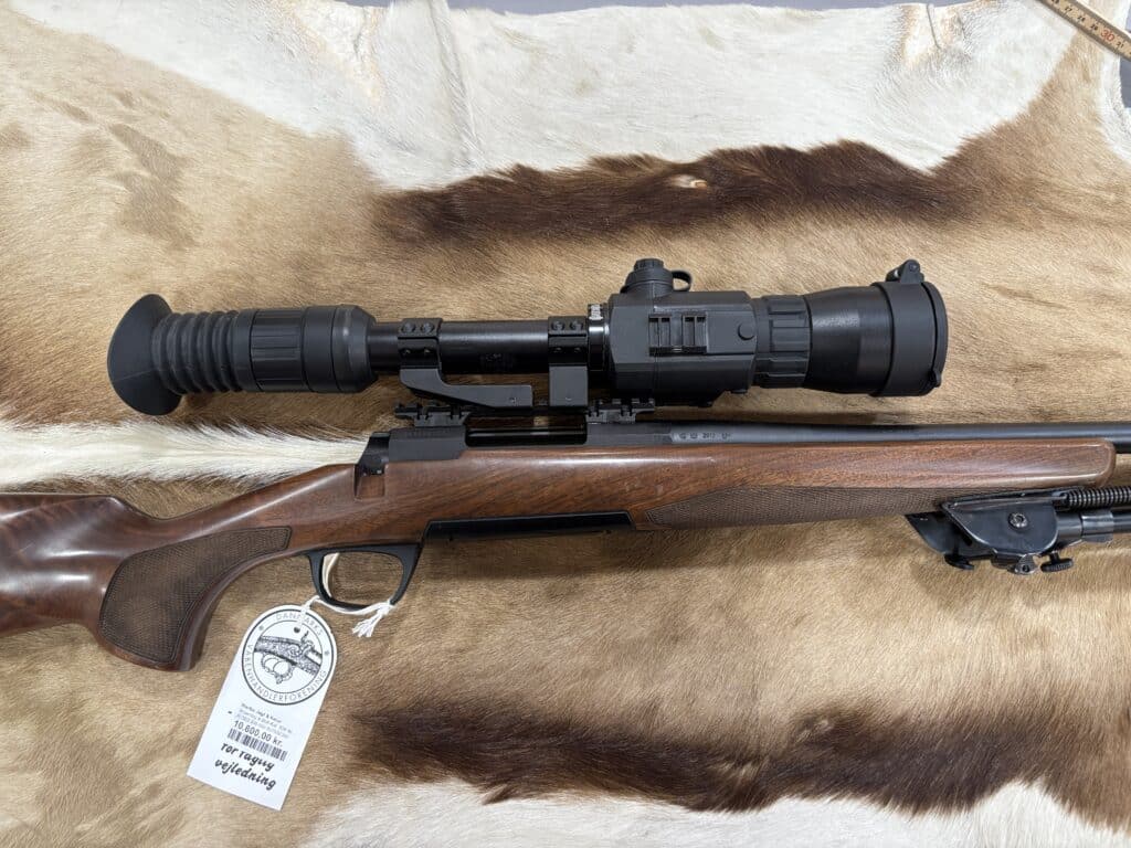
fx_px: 849
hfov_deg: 67.3
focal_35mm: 26
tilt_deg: -76.0
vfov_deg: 53.1
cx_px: 566
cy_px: 424
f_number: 1.6
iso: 160
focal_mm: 5.96
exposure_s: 1/60
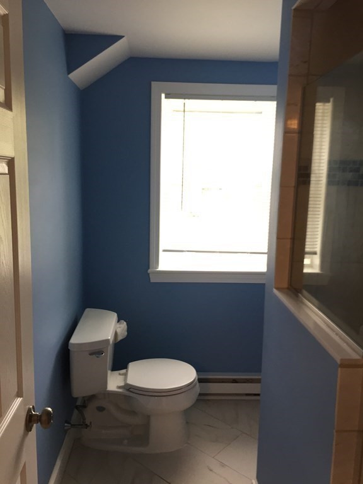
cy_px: 242
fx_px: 405
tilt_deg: -8.1
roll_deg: -1.9
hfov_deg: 48.2
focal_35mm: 29
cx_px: 182
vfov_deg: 61.7
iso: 100
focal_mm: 4.15
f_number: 2.2
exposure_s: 1/30
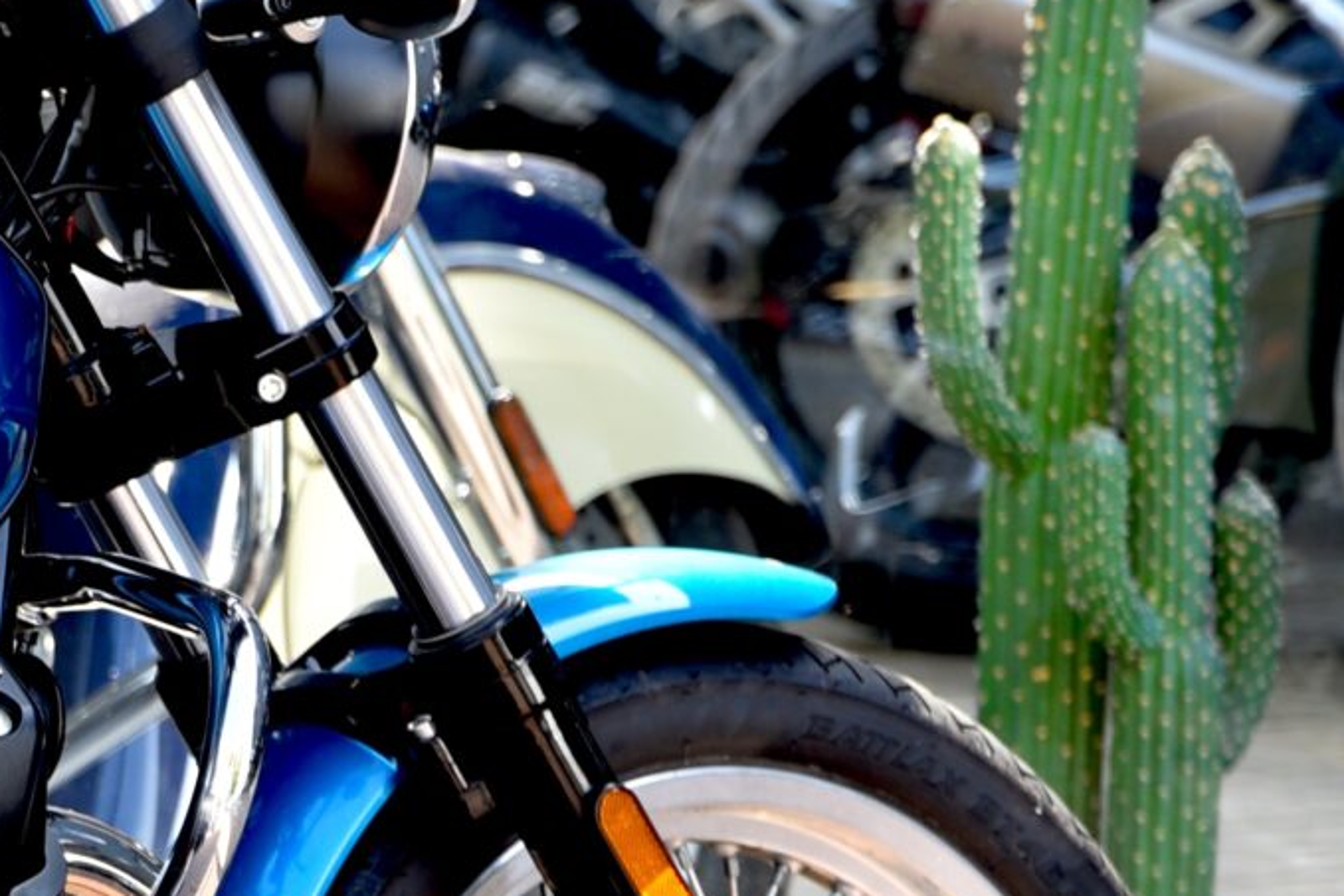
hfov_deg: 8.0
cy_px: 905
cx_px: -1039
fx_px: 9297
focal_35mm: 249
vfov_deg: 5.5
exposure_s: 1/60
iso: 100
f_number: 4
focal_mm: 66
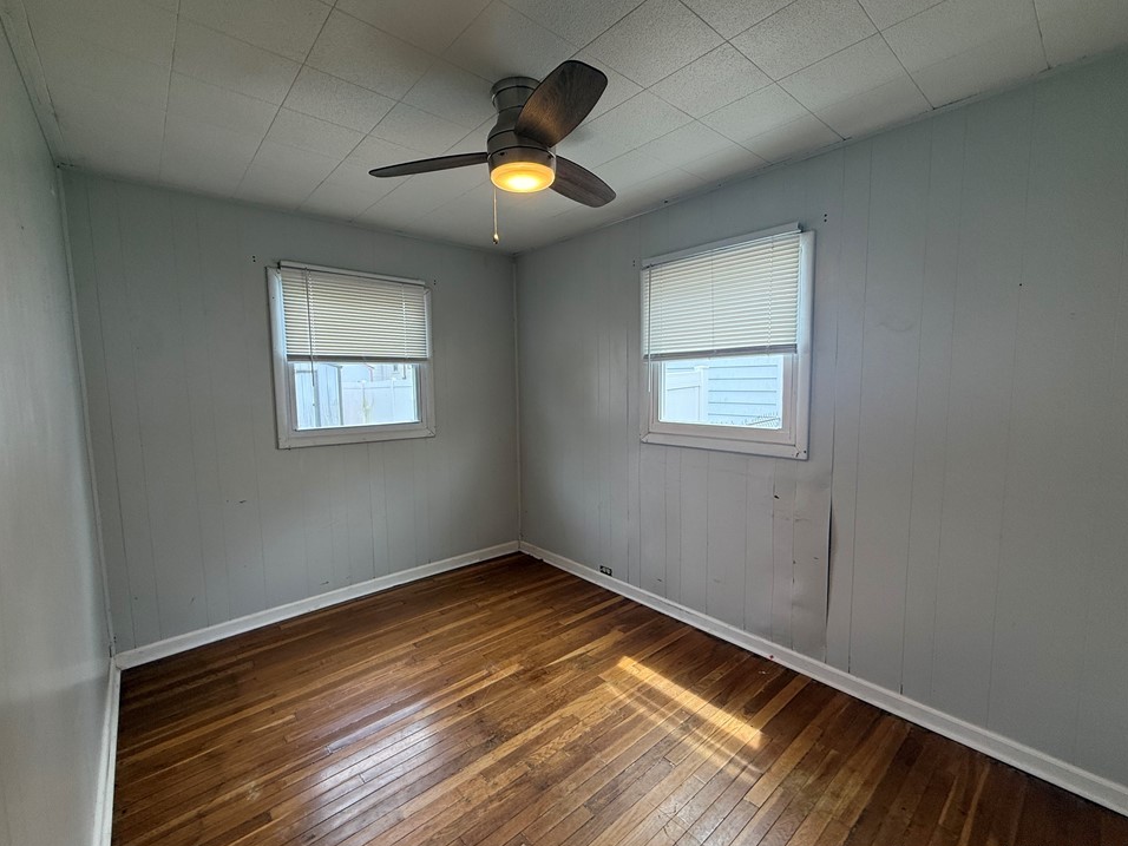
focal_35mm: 15
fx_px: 489
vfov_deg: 81.7
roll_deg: -0.3
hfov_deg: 98.2
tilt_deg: -4.1
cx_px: 565
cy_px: 425
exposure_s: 1/123
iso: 64
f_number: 2.2
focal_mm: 2.22
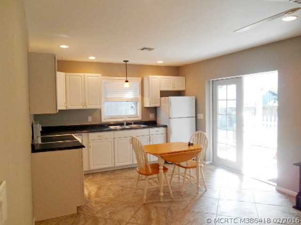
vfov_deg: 53.1
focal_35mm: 26
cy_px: 112
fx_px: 226
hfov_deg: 67.3
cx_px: 150
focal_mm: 4.7
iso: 125
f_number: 3.4
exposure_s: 1/30
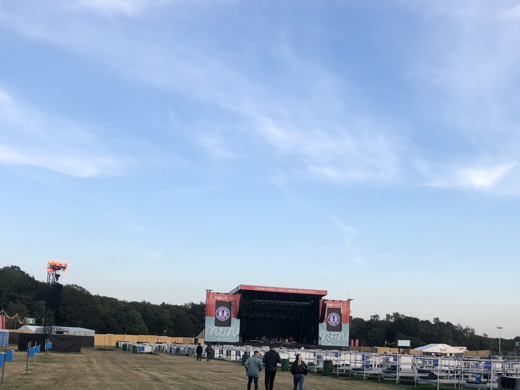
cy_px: 315
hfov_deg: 40.7
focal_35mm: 46
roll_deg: -1.5
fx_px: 691
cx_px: 344
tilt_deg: +3.8
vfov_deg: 30.7
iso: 20
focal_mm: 3.99
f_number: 1.8
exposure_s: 1/585
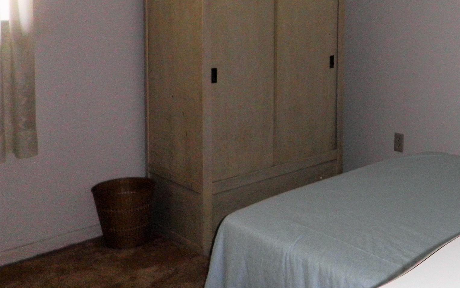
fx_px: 627
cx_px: 370
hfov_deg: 38.7
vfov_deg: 25.1
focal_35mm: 50
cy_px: 30
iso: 160
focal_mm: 4.3
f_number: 3.3
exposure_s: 1/30
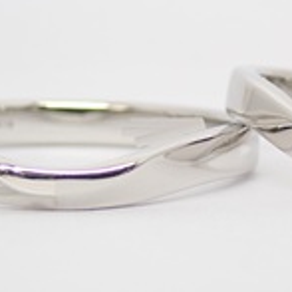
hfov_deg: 8.4
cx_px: 213
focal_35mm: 208
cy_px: 140
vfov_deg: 8.4
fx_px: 1985
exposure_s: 1/100
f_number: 4.1
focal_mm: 13.65
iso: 200
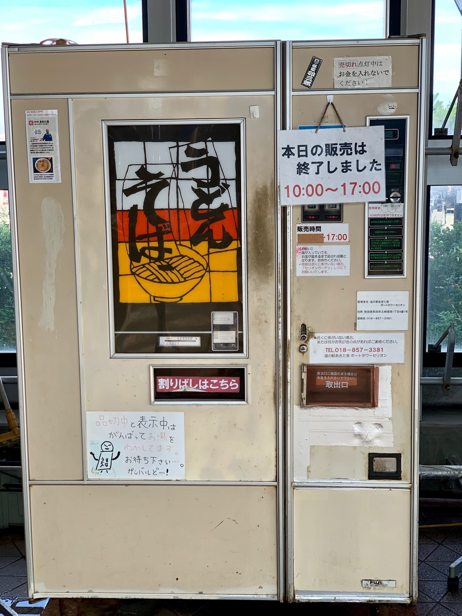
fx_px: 925
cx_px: 231
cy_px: 308
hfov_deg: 28.0
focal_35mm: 52
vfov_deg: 36.8
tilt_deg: -7.9
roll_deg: +0.3
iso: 25
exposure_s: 1/122
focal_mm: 6
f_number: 2.4
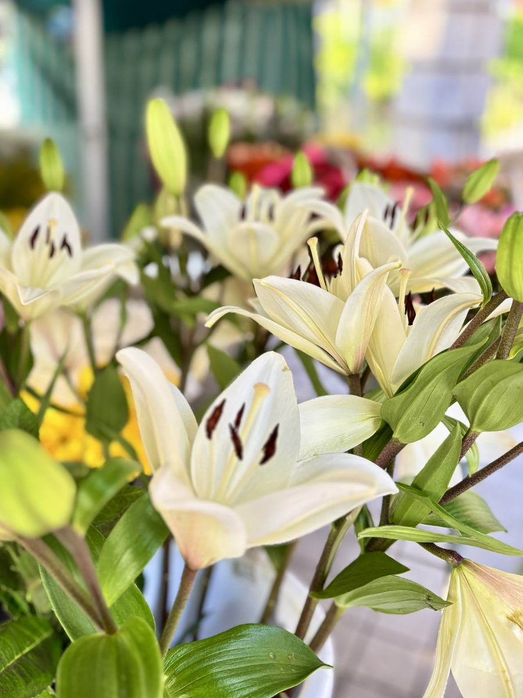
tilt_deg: -20.2
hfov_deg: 53.1
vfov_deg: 67.3
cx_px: 262
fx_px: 524
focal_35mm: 26
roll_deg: -0.9
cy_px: 349
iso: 125
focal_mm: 5.96
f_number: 1.6
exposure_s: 1/115
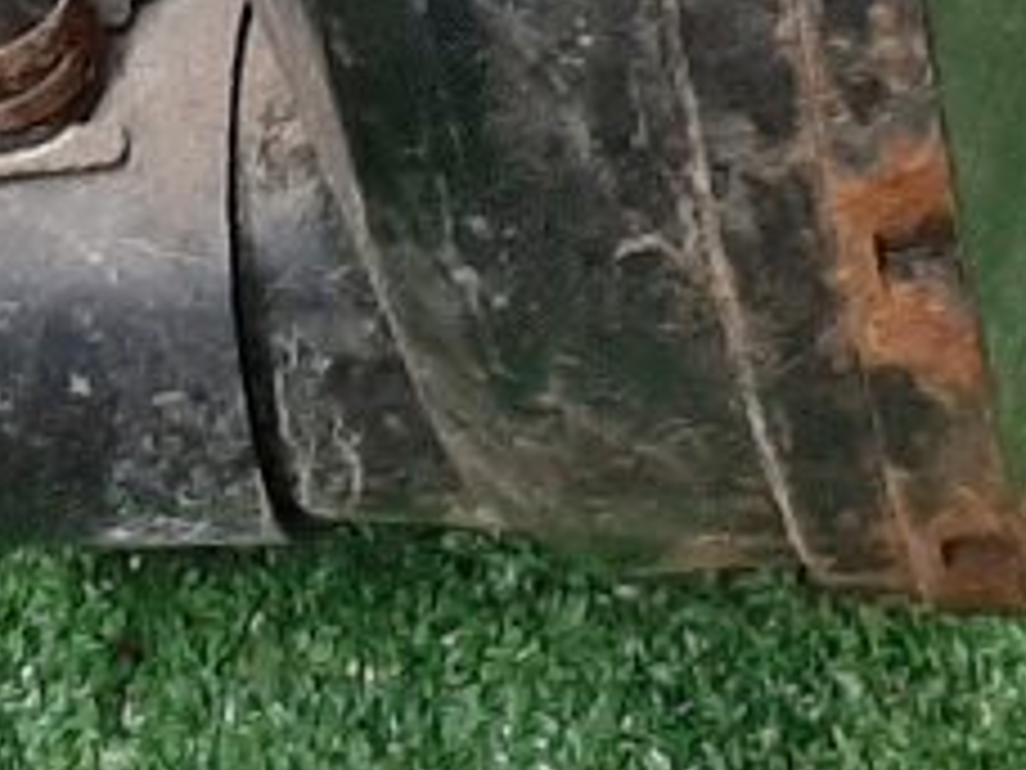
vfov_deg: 8.6
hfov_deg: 11.9
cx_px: 45
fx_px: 4861
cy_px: -689
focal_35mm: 164
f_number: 1.7
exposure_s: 1/50
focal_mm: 3.93
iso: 221
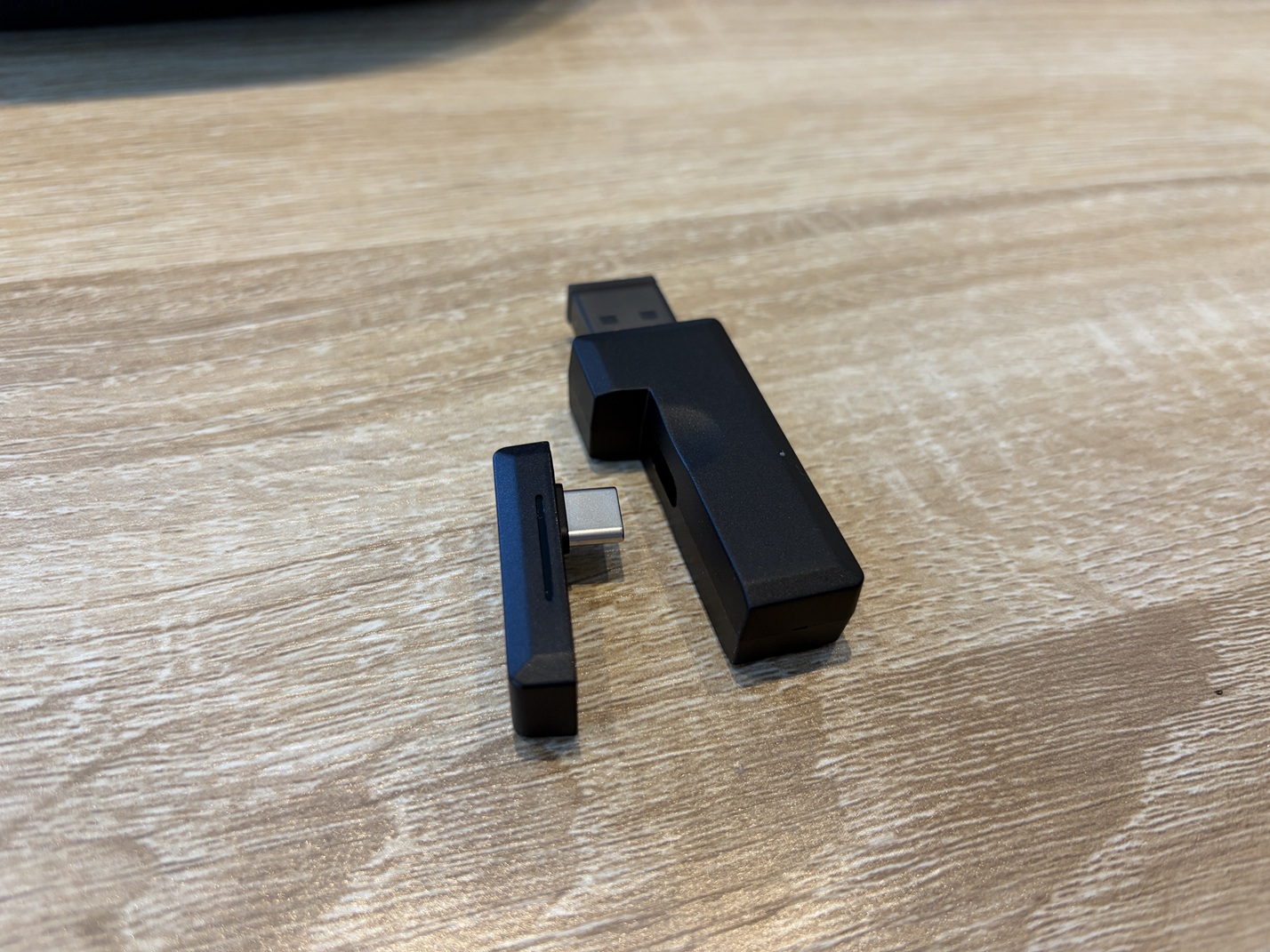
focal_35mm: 26
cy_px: 476
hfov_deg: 67.3
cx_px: 635
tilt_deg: -47.8
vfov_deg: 53.1
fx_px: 954
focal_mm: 5.96
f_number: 1.6
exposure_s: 1/105
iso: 125
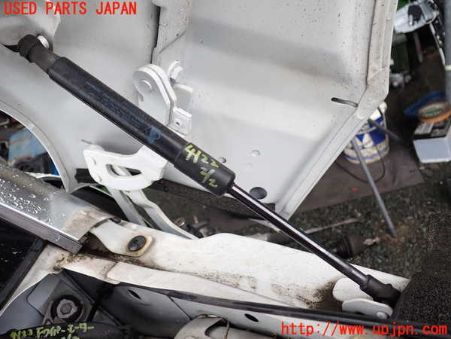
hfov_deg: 60.0
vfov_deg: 46.8
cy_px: 170
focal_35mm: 30
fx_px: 391
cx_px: 226
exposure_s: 1/125
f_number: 2.3
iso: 100
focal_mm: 5.4
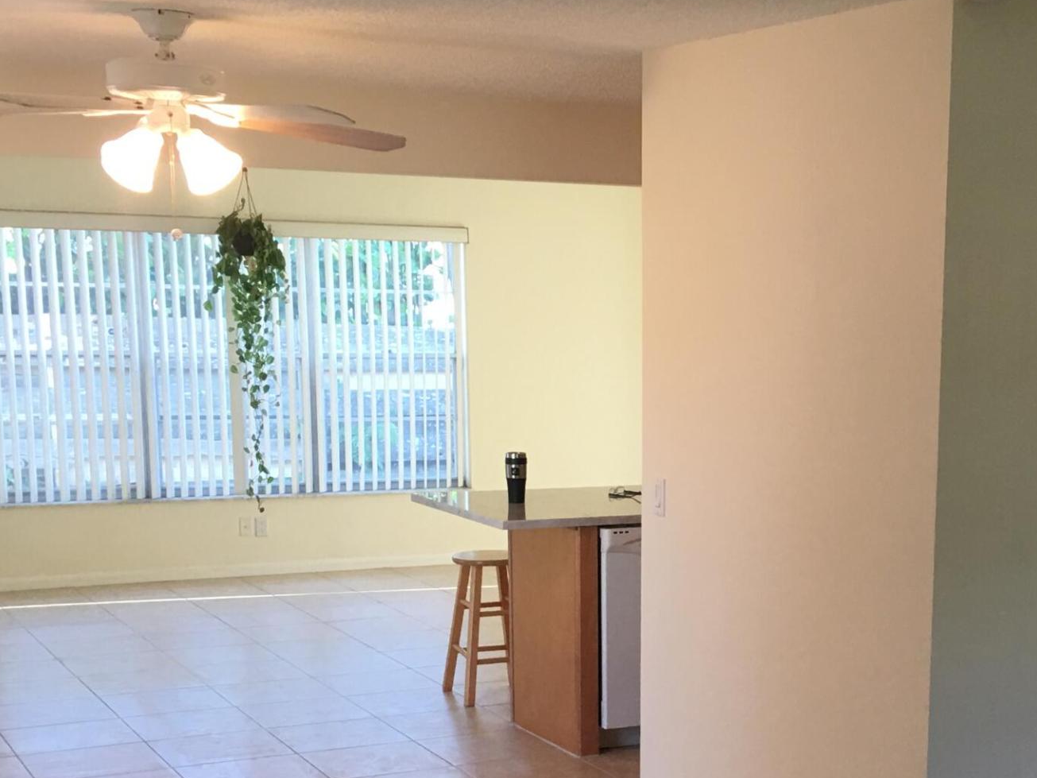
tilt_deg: -10.5
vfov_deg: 22.4
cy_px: 687
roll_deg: -1.2
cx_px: 814
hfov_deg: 29.6
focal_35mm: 64
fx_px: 1917
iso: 32
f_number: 2.2
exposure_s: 1/30
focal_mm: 4.15
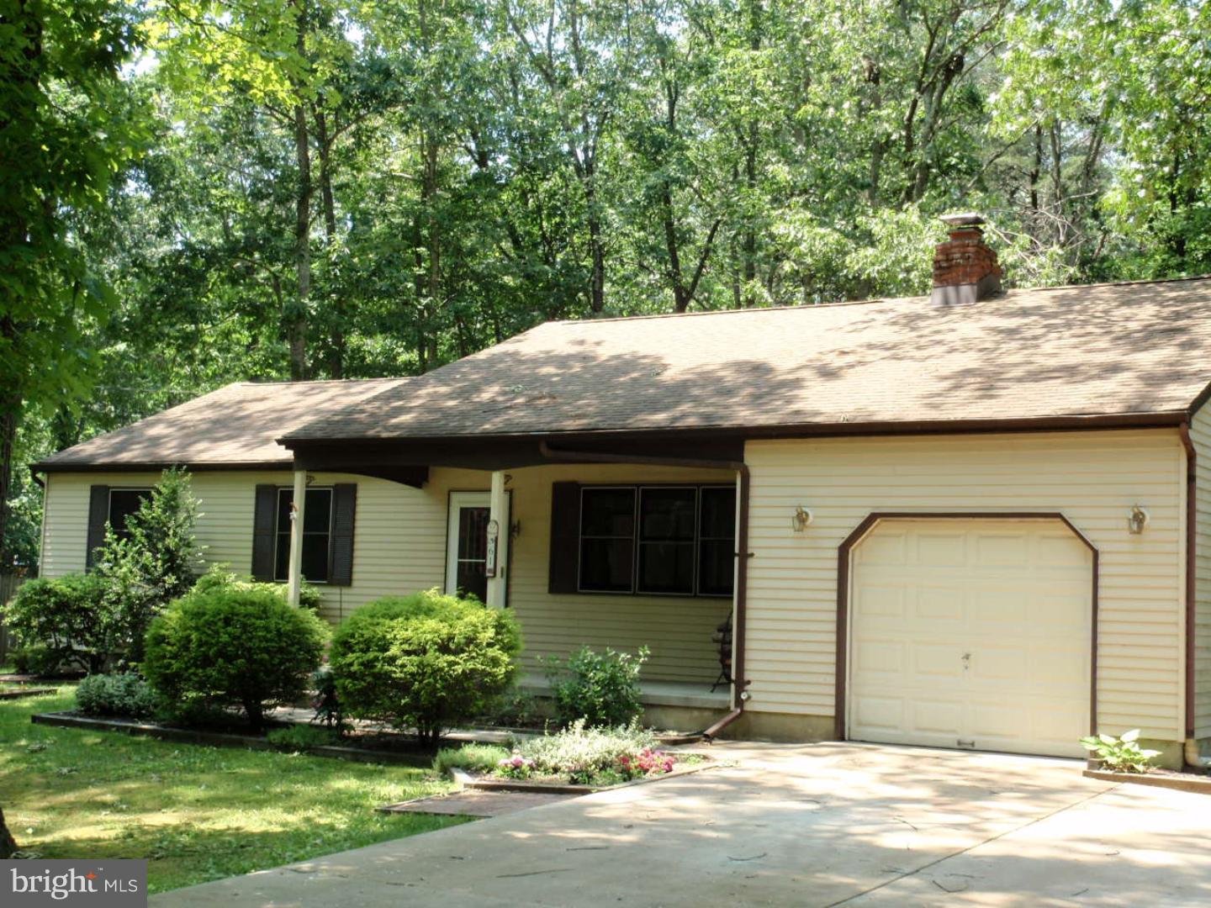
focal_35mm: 48
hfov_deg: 39.7
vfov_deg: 30.3
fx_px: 1679
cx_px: 606
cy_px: 454
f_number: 4.2
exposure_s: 1/80
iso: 64
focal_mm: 8.69
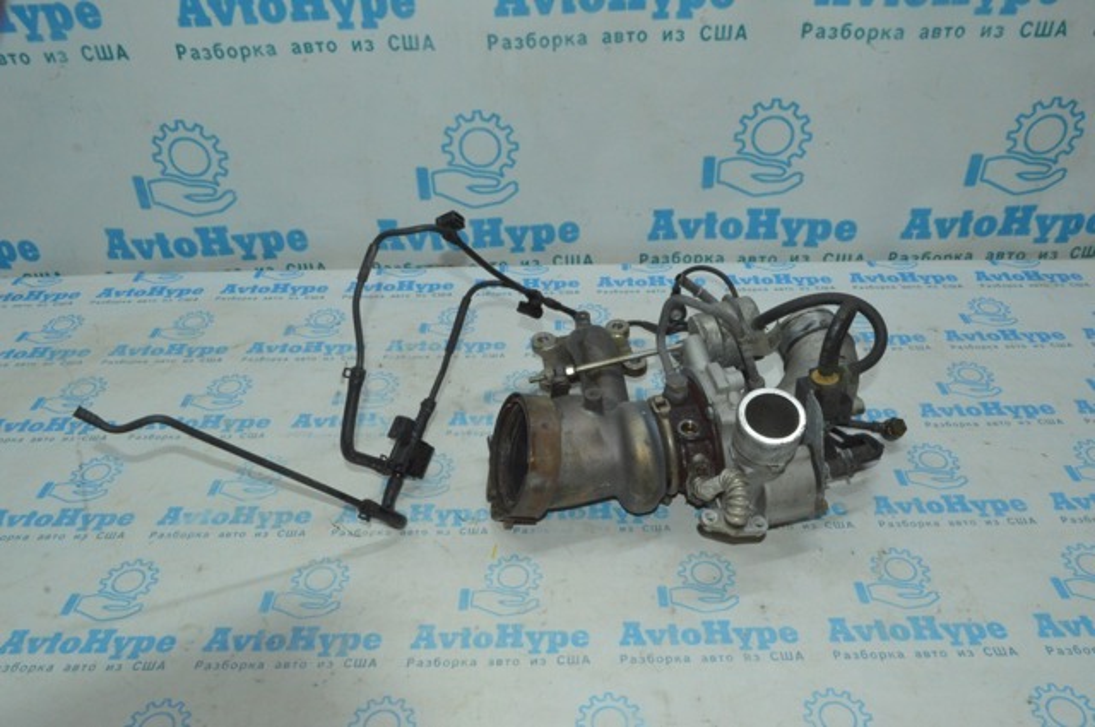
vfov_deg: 47.8
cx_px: 548
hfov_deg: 67.4
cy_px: 364
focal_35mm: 27
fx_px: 820
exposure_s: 1/40
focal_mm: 18
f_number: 22
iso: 2500
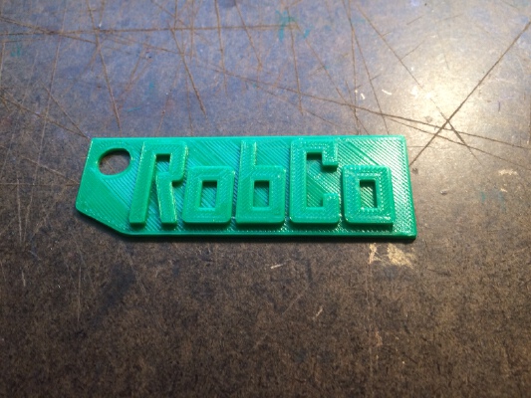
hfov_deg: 61.6
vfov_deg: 48.2
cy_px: 199
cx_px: 266
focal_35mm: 29
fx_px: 445
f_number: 2.2
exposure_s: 1/30
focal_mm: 4.15
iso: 64
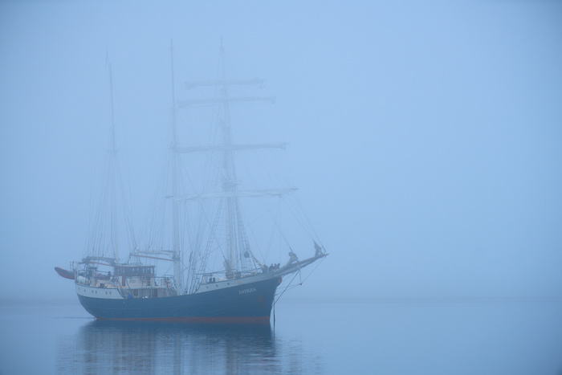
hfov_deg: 10.3
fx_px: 3123
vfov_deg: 6.9
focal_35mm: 200
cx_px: 281
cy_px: 188
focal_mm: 200
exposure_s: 1/250
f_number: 4
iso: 200
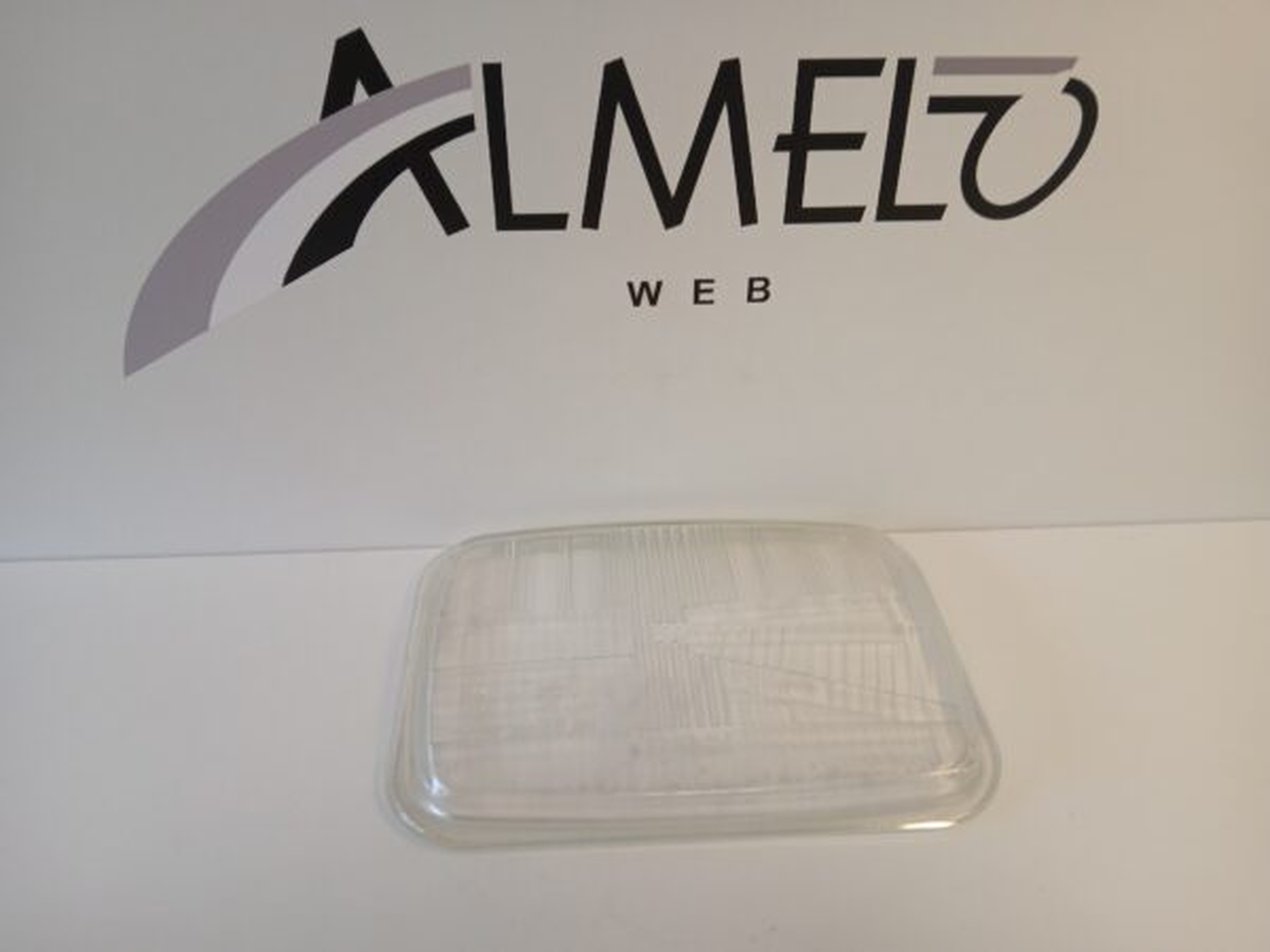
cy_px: 476
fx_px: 954
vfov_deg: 53.1
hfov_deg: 67.3
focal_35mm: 26
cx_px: 635
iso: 64
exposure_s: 1/50
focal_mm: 3.98
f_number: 1.8
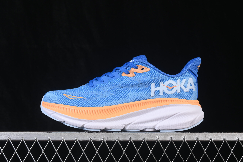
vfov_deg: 18.2
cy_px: 81
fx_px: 506
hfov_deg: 27.0
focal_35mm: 75
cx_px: 122
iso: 160
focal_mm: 50
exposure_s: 1/80
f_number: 8
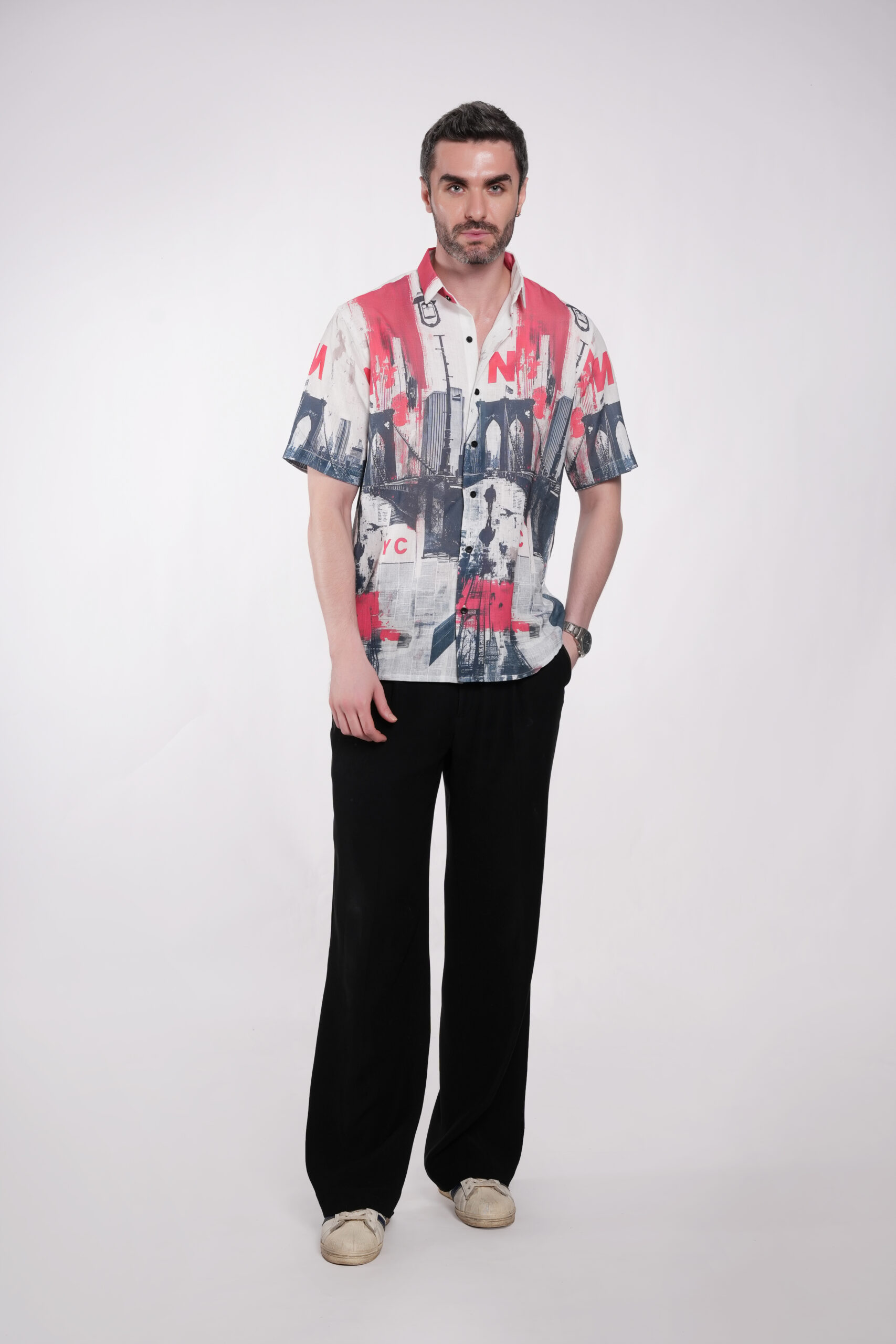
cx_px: 448
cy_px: 672
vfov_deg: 37.8
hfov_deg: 25.8
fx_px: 1960
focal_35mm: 52
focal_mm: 52.5
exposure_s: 1/160
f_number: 8
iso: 200
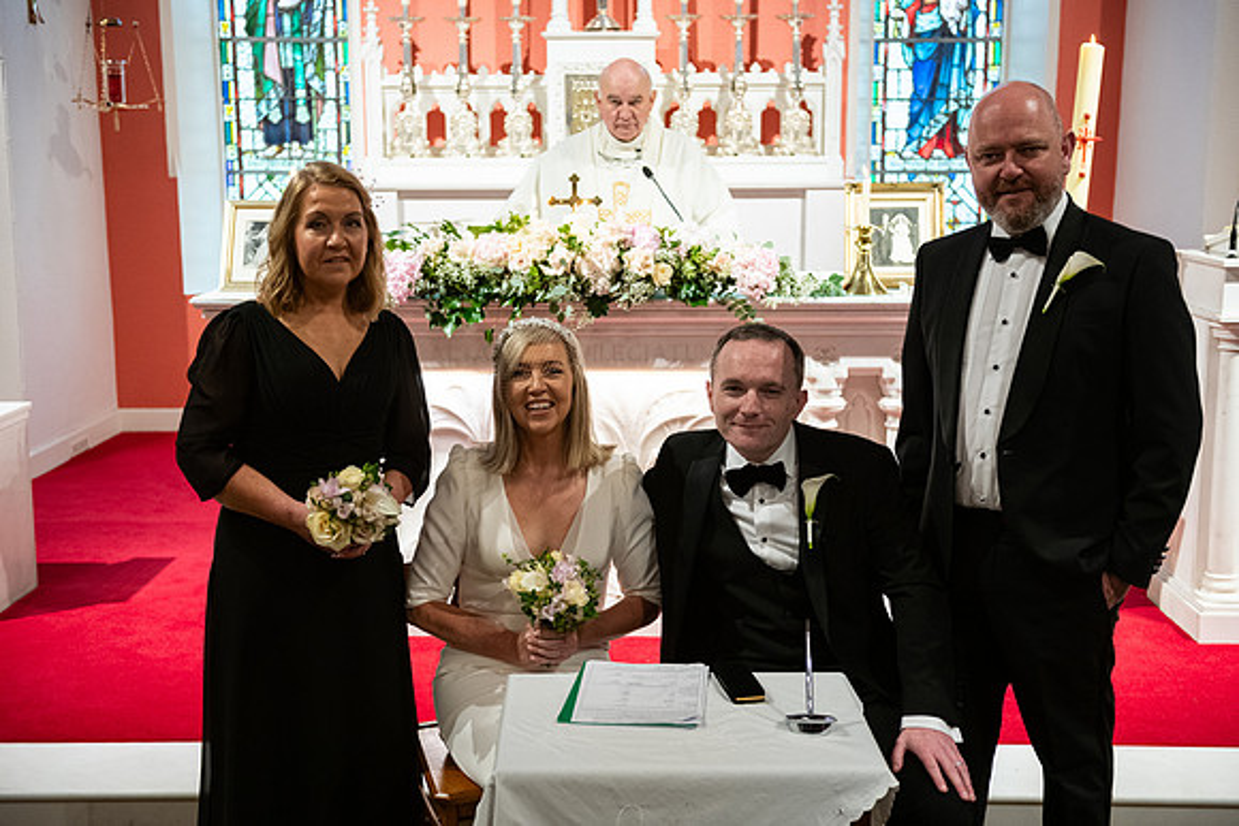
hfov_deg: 44.5
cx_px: 620
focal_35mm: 44
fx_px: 1515
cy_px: 413
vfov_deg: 30.5
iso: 1000
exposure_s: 1/160
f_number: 3.5
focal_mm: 44
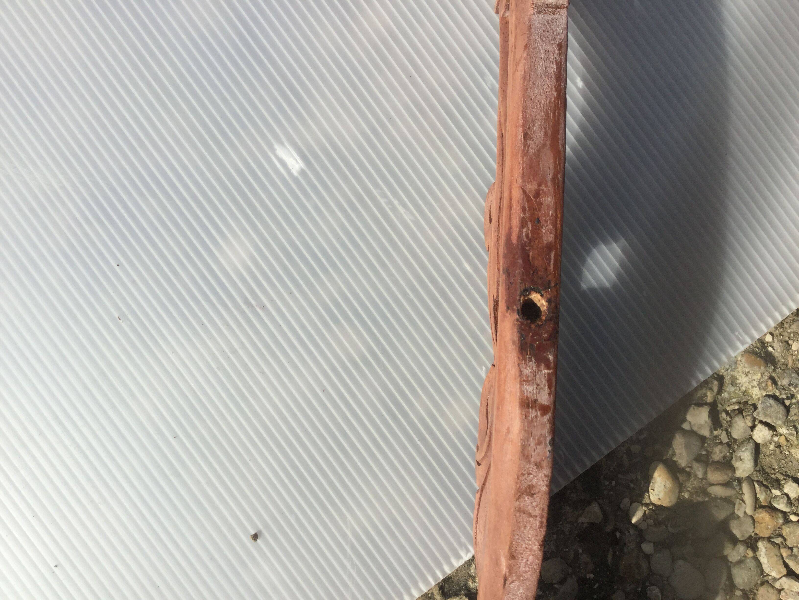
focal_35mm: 31
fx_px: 716
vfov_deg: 45.4
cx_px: 400
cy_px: 300
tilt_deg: -87.5
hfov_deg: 58.4
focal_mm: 3.3
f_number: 2.4
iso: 25
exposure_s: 1/2398
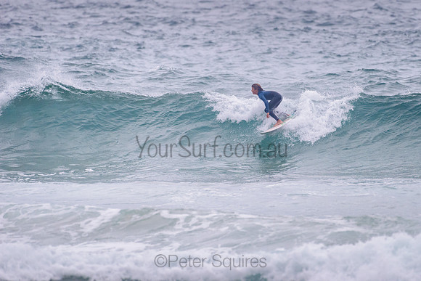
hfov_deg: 3.4
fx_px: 7169
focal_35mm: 613
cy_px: 109
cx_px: 258
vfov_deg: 2.2
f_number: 5.6
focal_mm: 500
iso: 1100
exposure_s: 1/2000
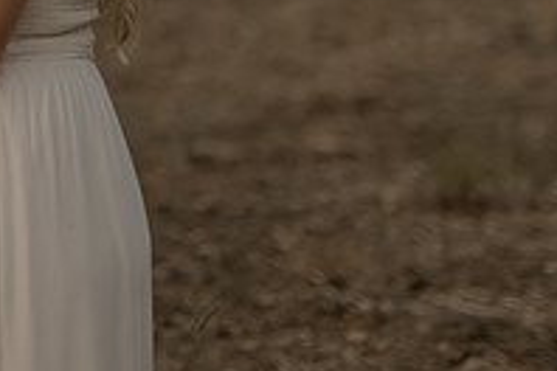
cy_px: -132
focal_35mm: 220
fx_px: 3404
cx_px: -233
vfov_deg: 6.2
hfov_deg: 9.2
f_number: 2.2
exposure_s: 1/1000
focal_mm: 50
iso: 200
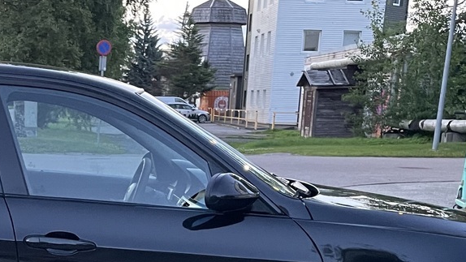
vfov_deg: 14.4
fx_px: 976
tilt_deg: -15.6
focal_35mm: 79
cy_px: 381
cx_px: 66
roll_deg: -0.3
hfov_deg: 26.1
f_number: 1.6
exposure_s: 1/60
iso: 320
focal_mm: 4.2
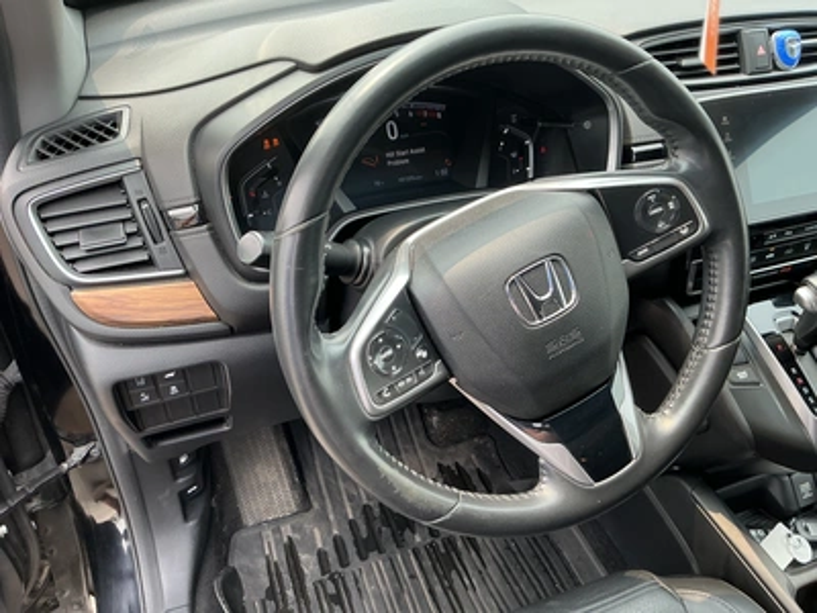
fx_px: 661
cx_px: 408
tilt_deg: -38.9
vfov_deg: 49.7
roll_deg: +1.9
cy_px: 306
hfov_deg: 63.4
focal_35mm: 28
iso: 25
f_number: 1.8
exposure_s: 1/122
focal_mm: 3
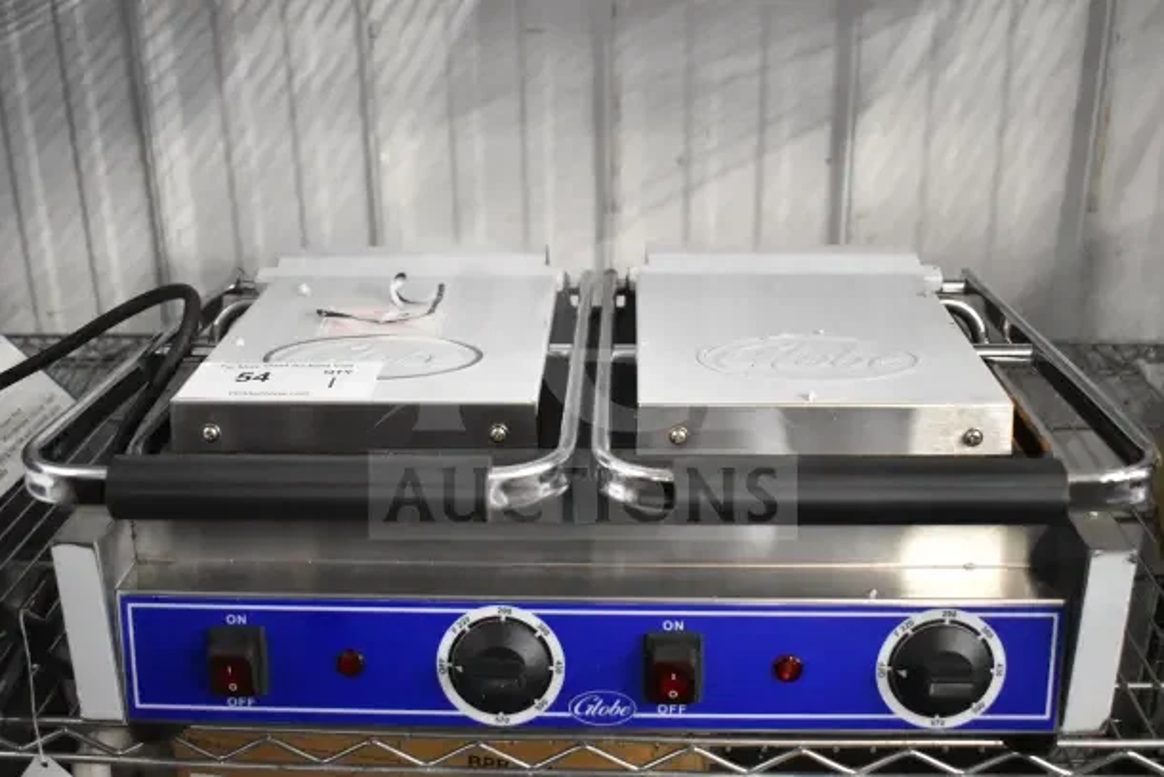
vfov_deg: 35.5
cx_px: 582
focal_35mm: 38
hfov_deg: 51.3
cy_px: 388
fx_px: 1213
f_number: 4
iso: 6400
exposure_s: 1/60
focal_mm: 25
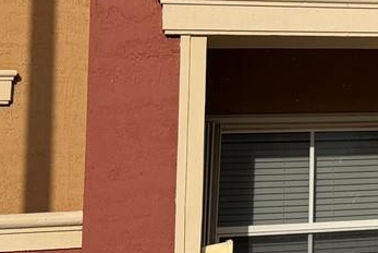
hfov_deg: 15.7
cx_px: 631
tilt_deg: +10.4
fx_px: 1208
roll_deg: +2.9
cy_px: -21
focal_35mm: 115
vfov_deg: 11.8
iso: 80
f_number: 1.78
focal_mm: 6.76
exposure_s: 1/9091
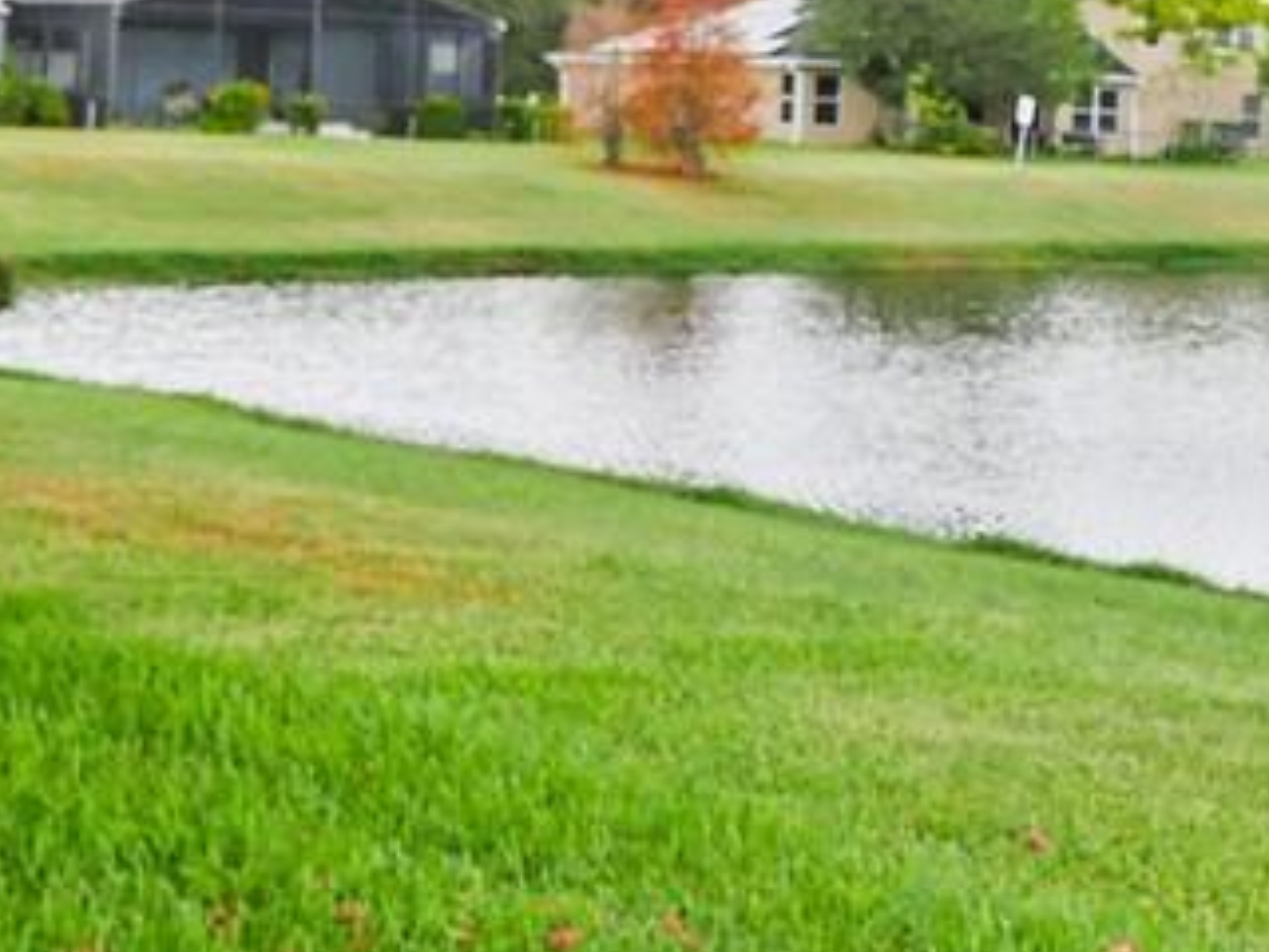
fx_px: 2566
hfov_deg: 23.0
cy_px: 222
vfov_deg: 20.8
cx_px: 1856
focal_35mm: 70
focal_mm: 7
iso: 200
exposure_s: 1/200
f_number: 5.6
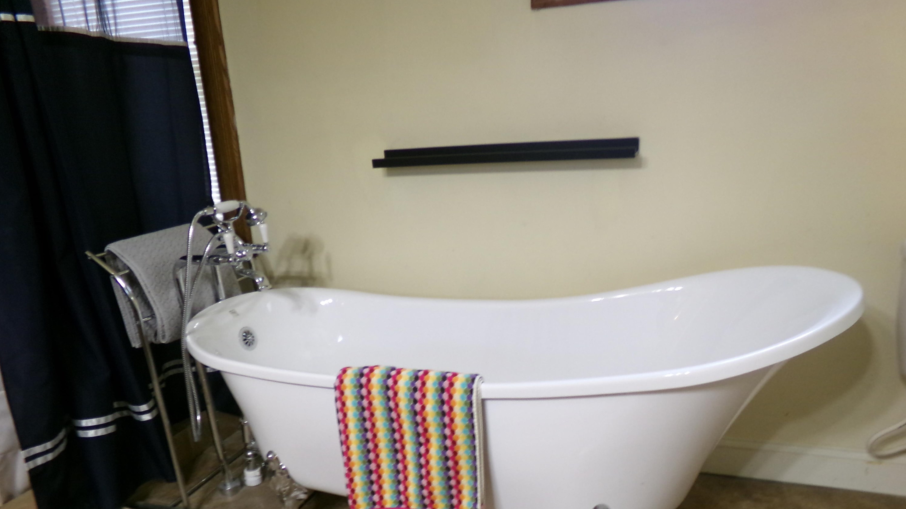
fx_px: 649
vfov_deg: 42.2
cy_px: 347
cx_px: 462
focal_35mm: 27
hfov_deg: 69.9
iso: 298
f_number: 3.7
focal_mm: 4.3
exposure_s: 1/17
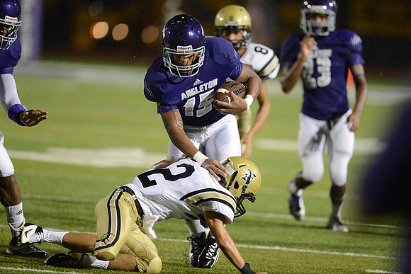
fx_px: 4568
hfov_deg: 5.2
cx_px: 206
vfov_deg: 3.4
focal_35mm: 400
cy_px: 137
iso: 5000
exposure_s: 1/1000
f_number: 2.8
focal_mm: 400
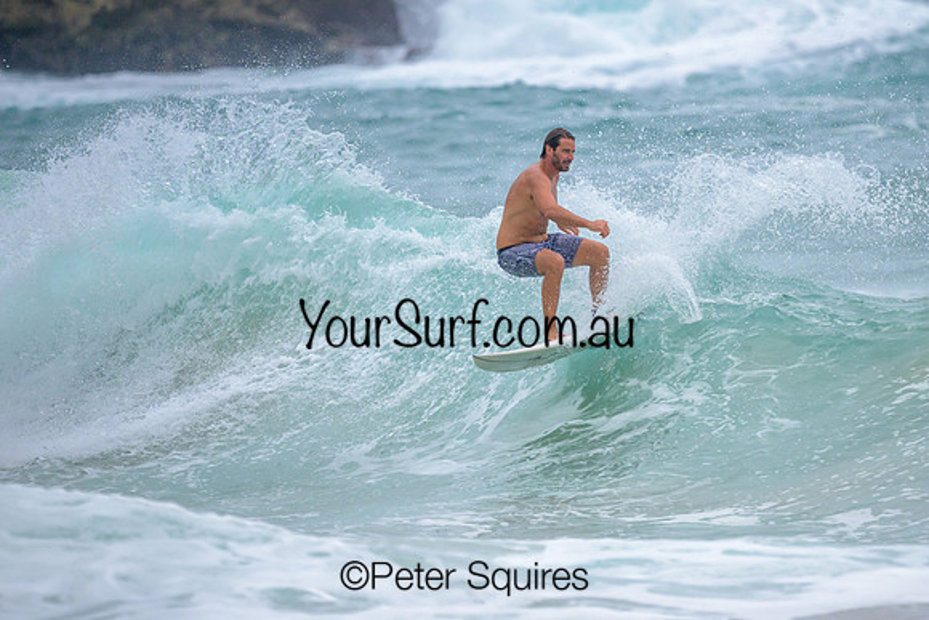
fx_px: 28391
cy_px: 312
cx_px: 639
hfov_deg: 1.9
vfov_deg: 1.3
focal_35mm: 1100
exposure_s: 1/2000
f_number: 6.3
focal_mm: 800
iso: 360
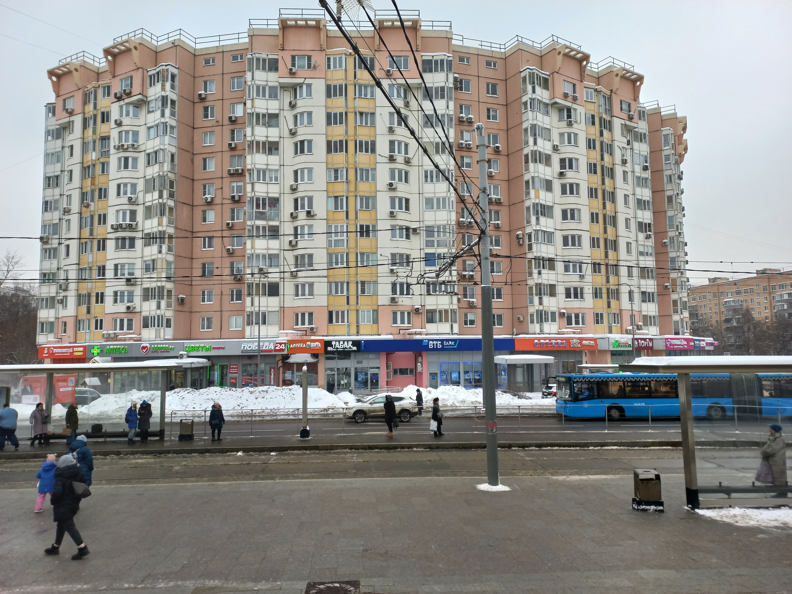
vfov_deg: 54.9
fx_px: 572
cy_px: 297
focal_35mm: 25
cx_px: 396
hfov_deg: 69.4
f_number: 1.8
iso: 25
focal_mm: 4.6
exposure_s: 1/142
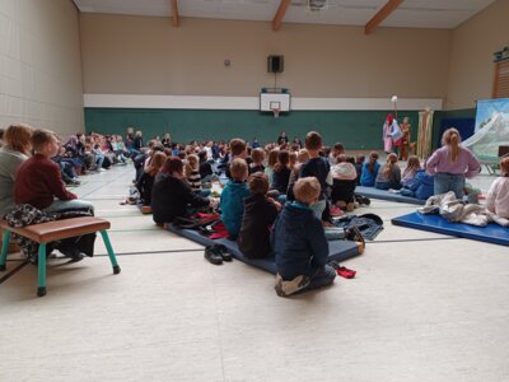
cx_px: 254
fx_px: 368
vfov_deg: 54.9
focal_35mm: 25
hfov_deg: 69.4
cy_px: 191
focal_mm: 4.6
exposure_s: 1/50
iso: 200
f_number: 1.8
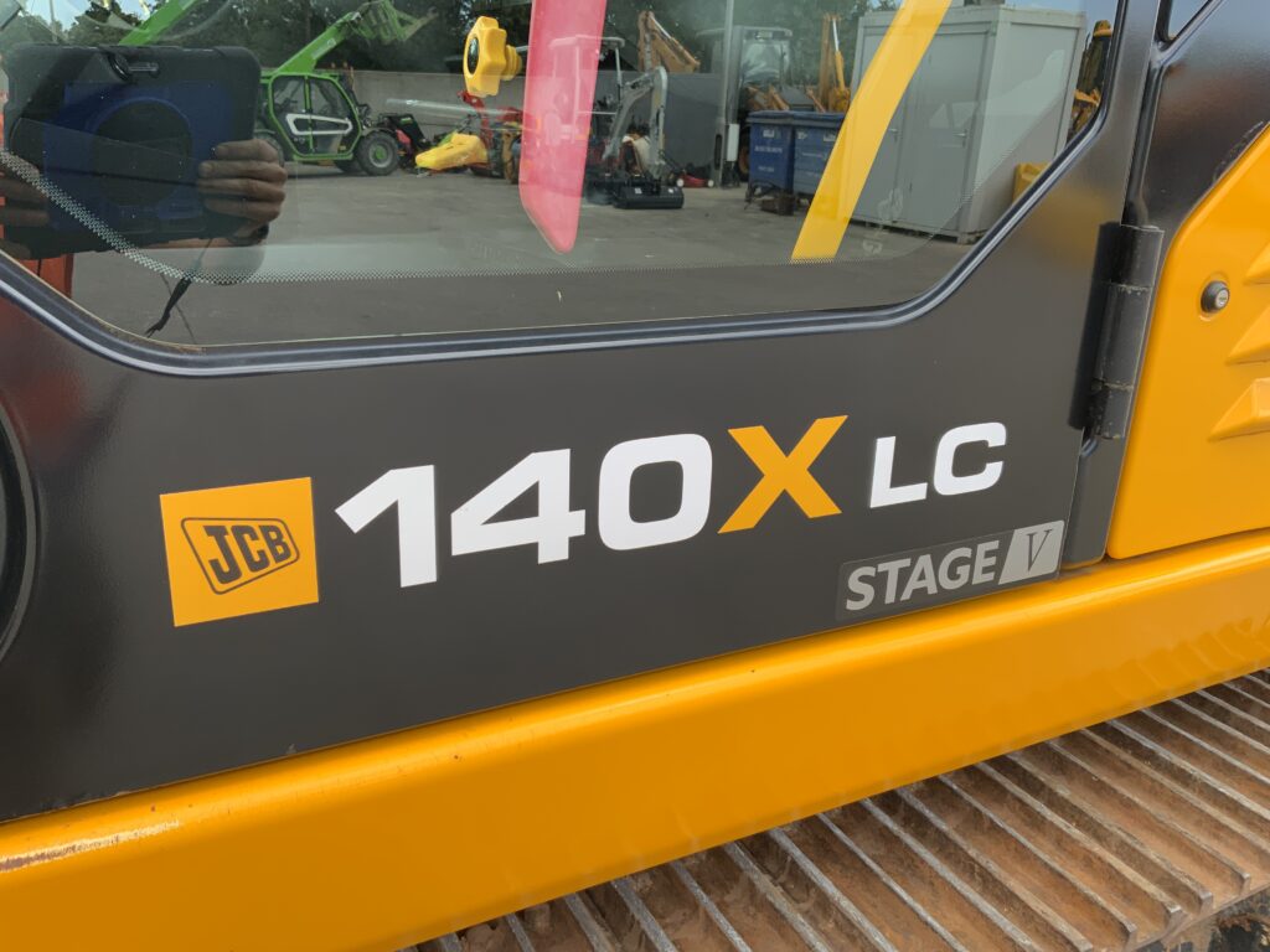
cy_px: 476
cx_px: 635
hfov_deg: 61.7
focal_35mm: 29
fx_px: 1064
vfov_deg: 48.2
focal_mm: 3
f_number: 1.8
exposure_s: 1/295
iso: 16
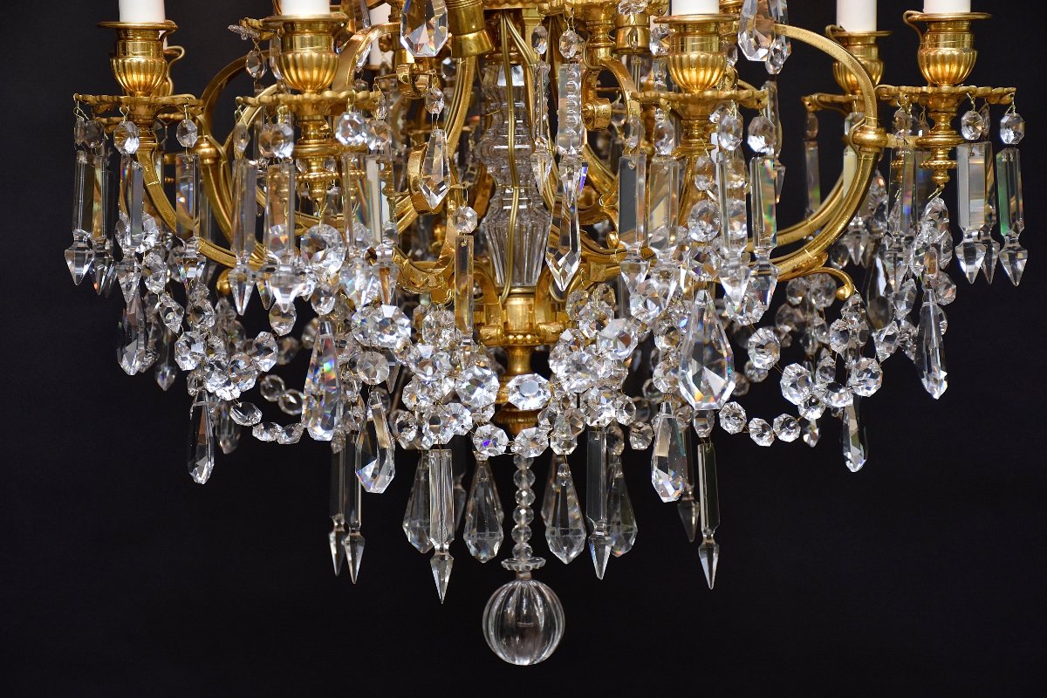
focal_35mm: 90
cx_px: 524
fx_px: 2617
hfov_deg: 22.6
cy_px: 349
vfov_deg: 15.2
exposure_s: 1/160
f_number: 5
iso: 640
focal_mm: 60
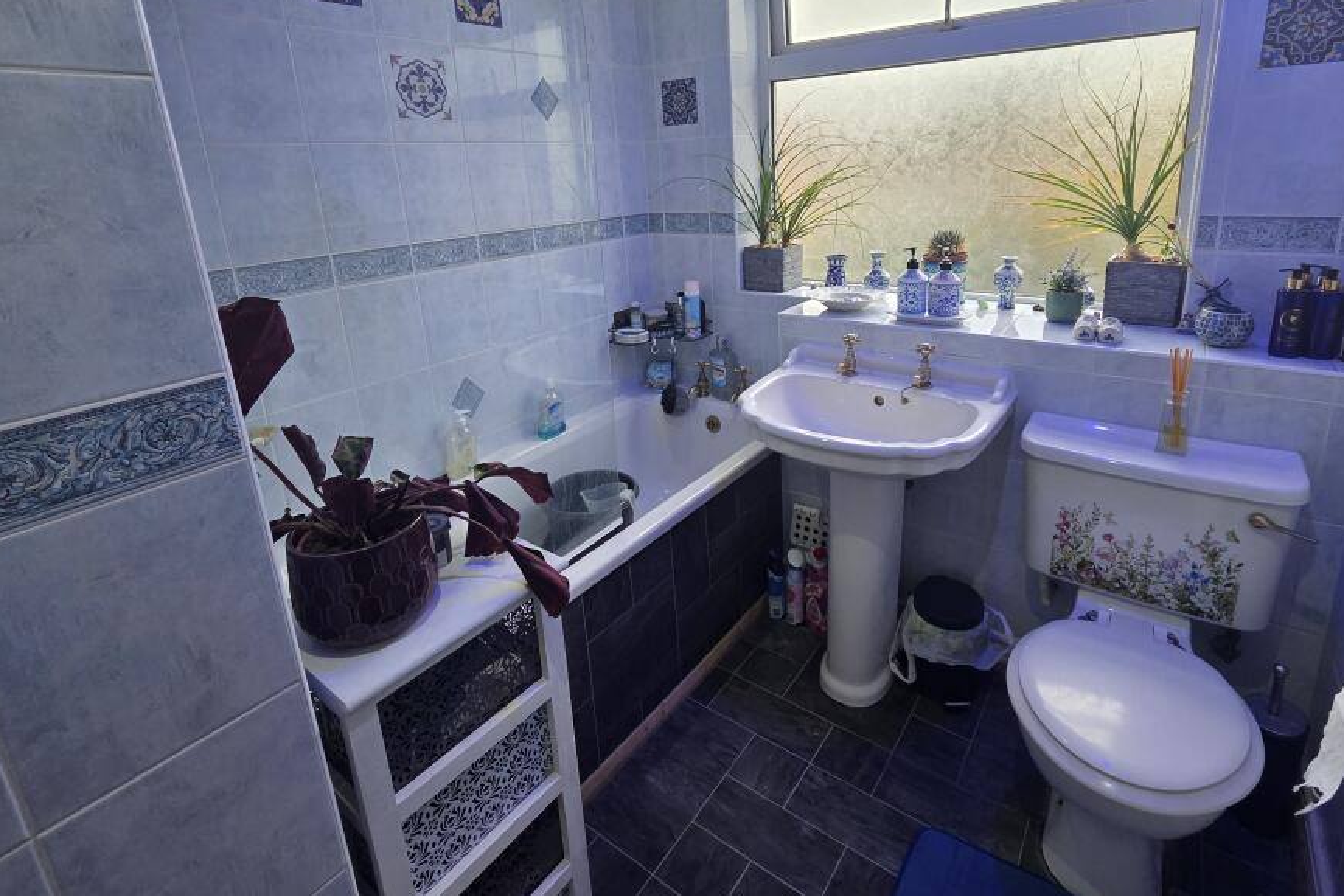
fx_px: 597
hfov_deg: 96.6
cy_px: 337
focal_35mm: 16
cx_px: 707
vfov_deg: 72.6
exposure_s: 1/100
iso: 160
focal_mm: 2.2
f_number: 2.2
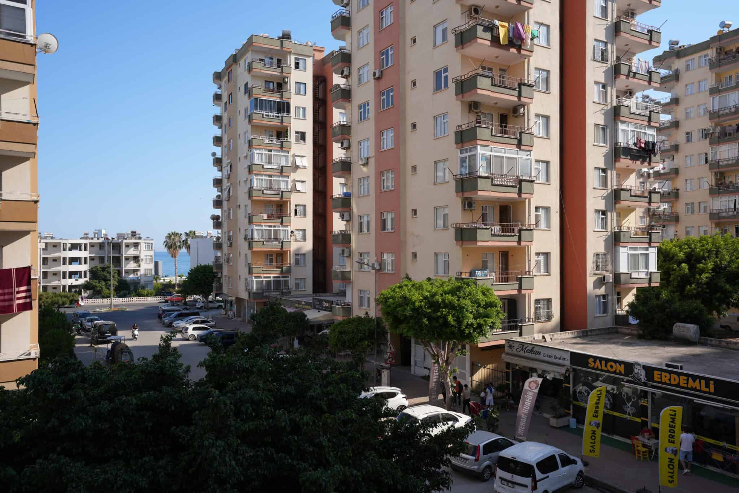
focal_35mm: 28
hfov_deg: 65.5
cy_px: 246
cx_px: 370
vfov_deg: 46.4
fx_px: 575
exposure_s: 1/200
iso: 100
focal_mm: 28
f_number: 7.1
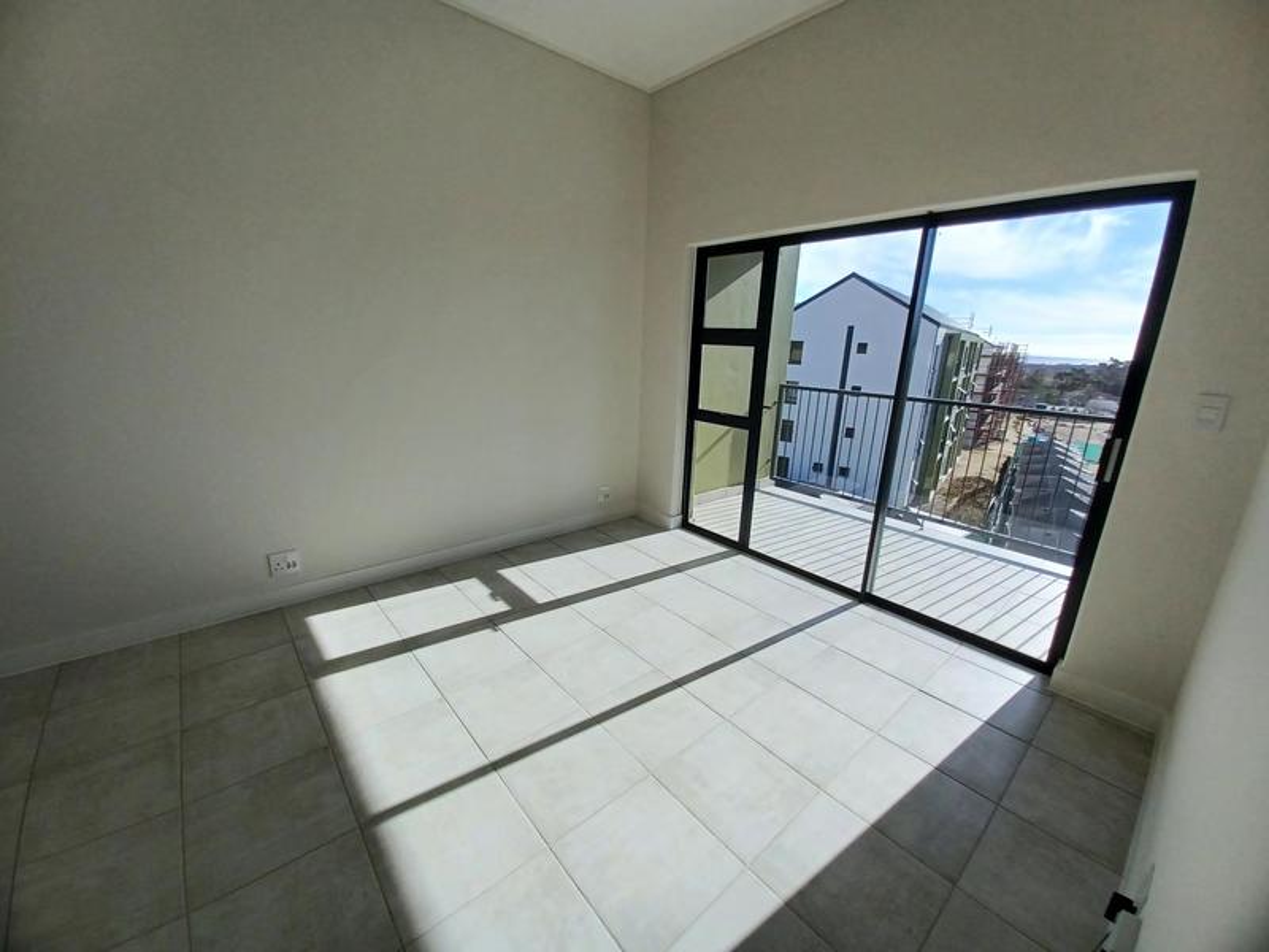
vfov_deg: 89.9
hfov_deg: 106.2
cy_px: 476
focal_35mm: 13
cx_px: 634
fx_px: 477
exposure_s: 1/1644
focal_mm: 1.42
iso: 40
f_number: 2.2
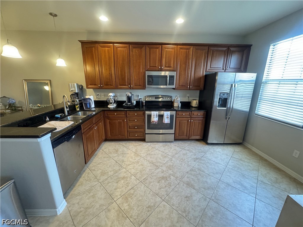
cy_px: 114
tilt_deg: -15.2
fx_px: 123
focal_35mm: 14
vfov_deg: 85.7
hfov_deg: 102.1
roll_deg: -1.5
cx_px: 152
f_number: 2.2
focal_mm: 2.22
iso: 640
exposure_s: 1/60
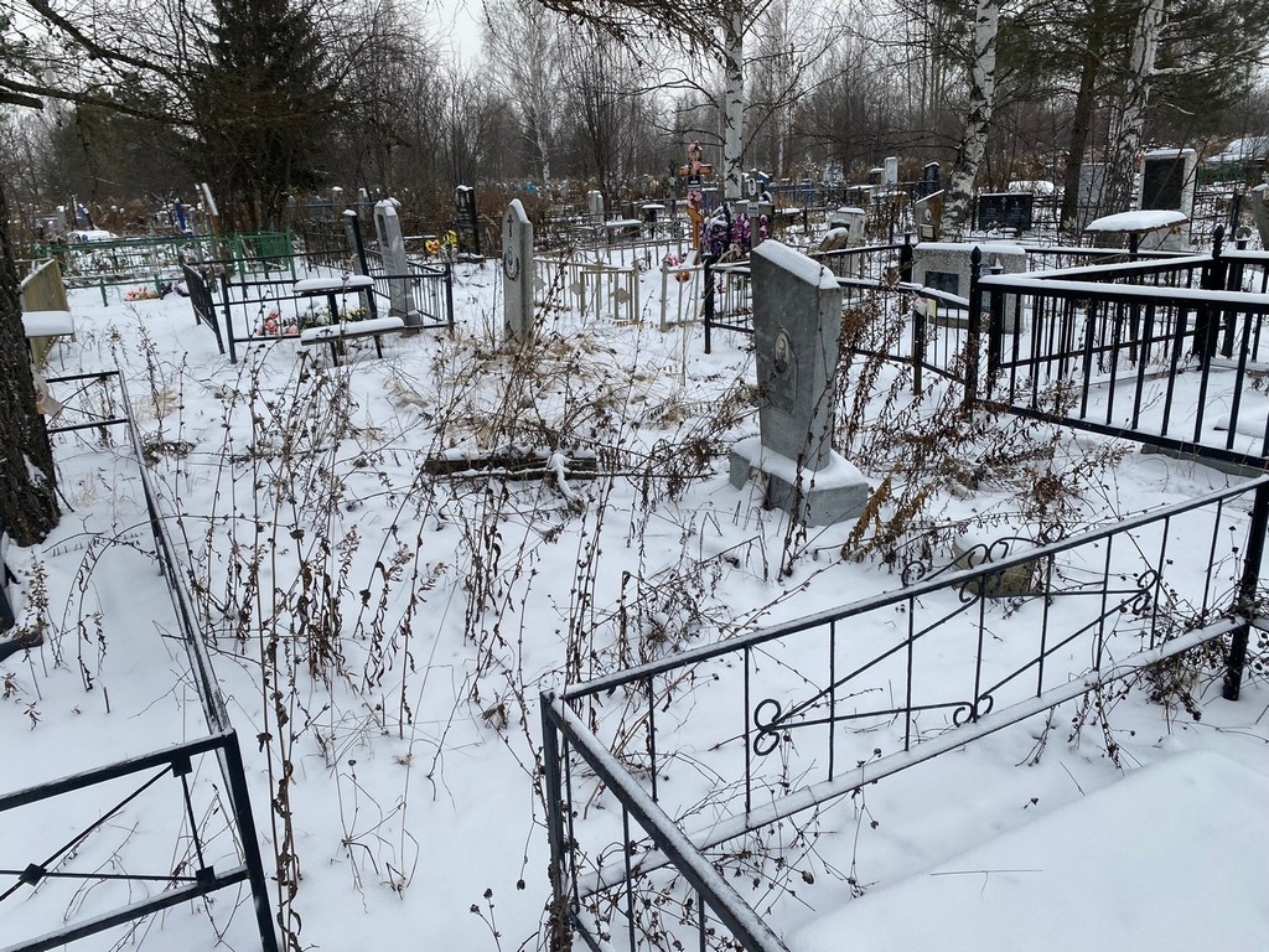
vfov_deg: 53.1
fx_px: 953
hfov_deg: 67.3
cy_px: 476
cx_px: 634
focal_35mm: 26
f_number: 1.8
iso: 32
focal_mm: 4.25
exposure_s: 1/296
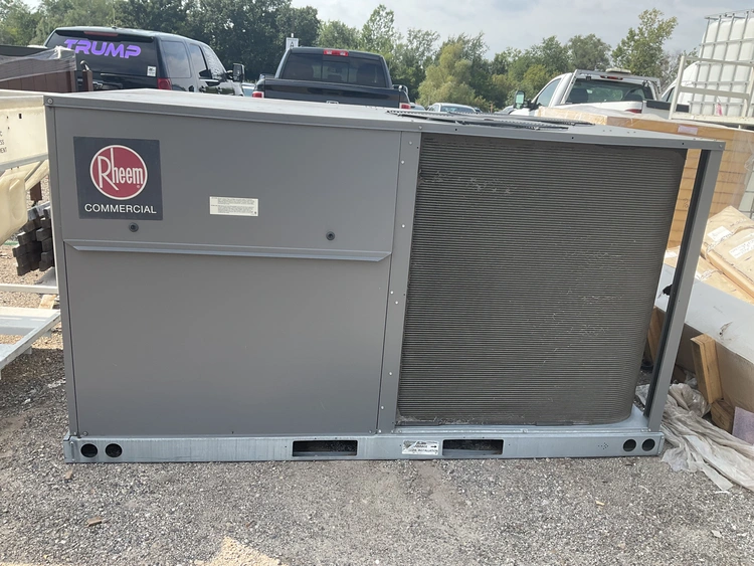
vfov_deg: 48.3
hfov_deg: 61.6
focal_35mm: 29
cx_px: 377
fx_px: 632
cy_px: 283
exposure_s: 1/855
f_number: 1.8
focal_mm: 3
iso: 25
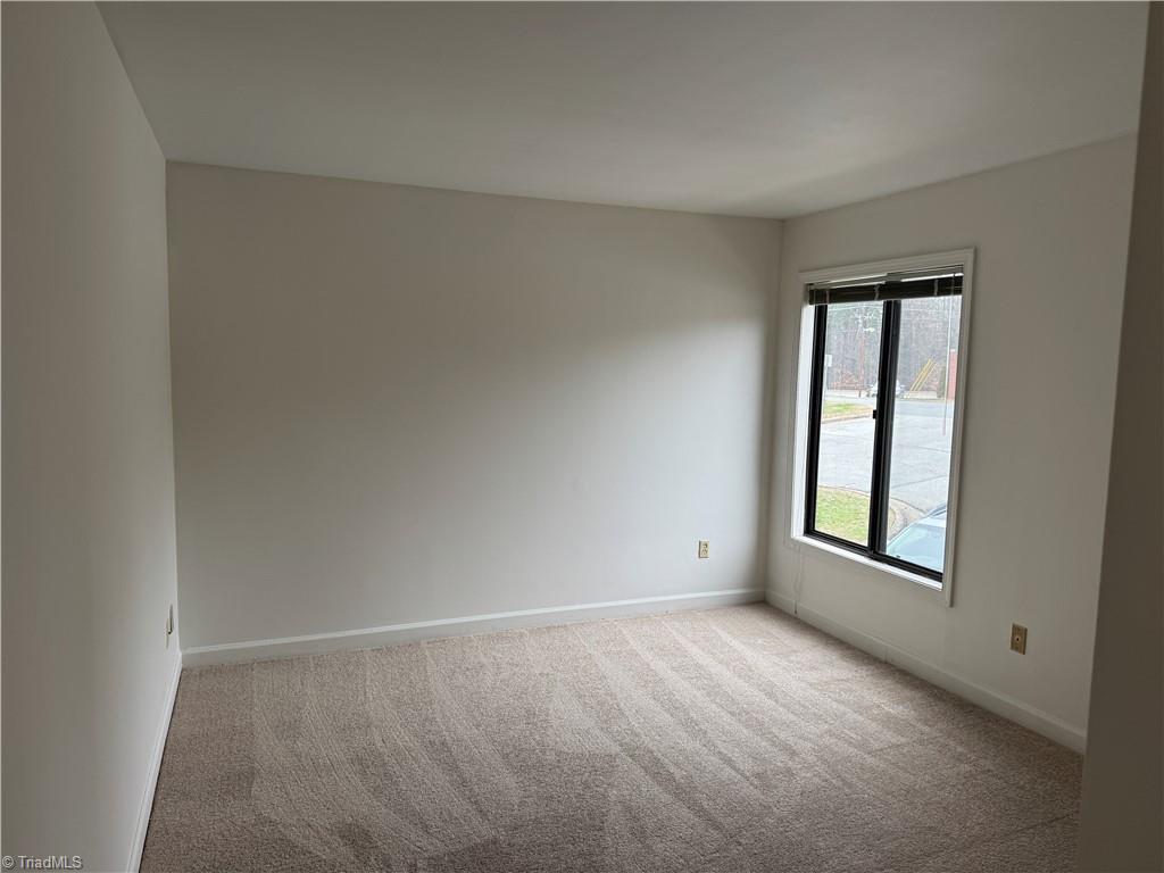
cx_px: 582
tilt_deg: -5.3
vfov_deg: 56.8
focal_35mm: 24
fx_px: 807
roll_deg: -0.1
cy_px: 436
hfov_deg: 71.6
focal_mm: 6.76
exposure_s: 1/120
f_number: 1.78
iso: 100
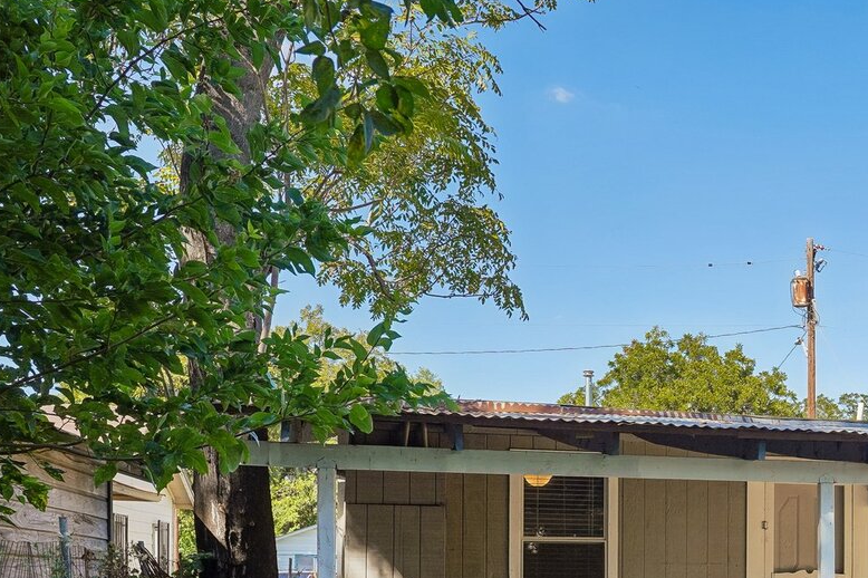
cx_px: 889
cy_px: 571
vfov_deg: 25.2
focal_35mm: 51
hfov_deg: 34.9
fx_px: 1230
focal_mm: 24.5
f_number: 8
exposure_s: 1/125
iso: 100
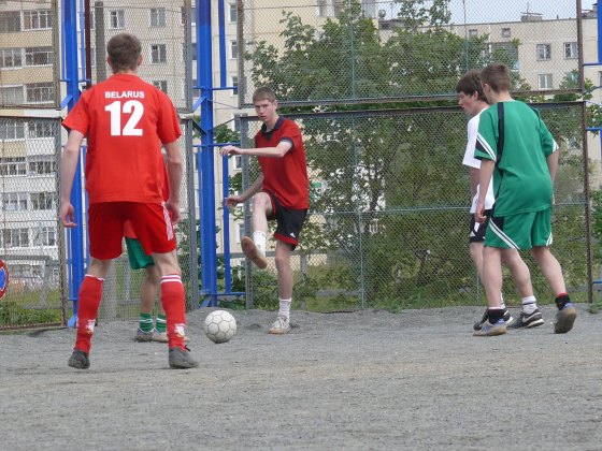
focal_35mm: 340
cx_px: 301
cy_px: 226
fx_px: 5913
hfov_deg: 5.8
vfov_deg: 4.4
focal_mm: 40.4
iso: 100
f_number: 5.6
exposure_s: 1/250
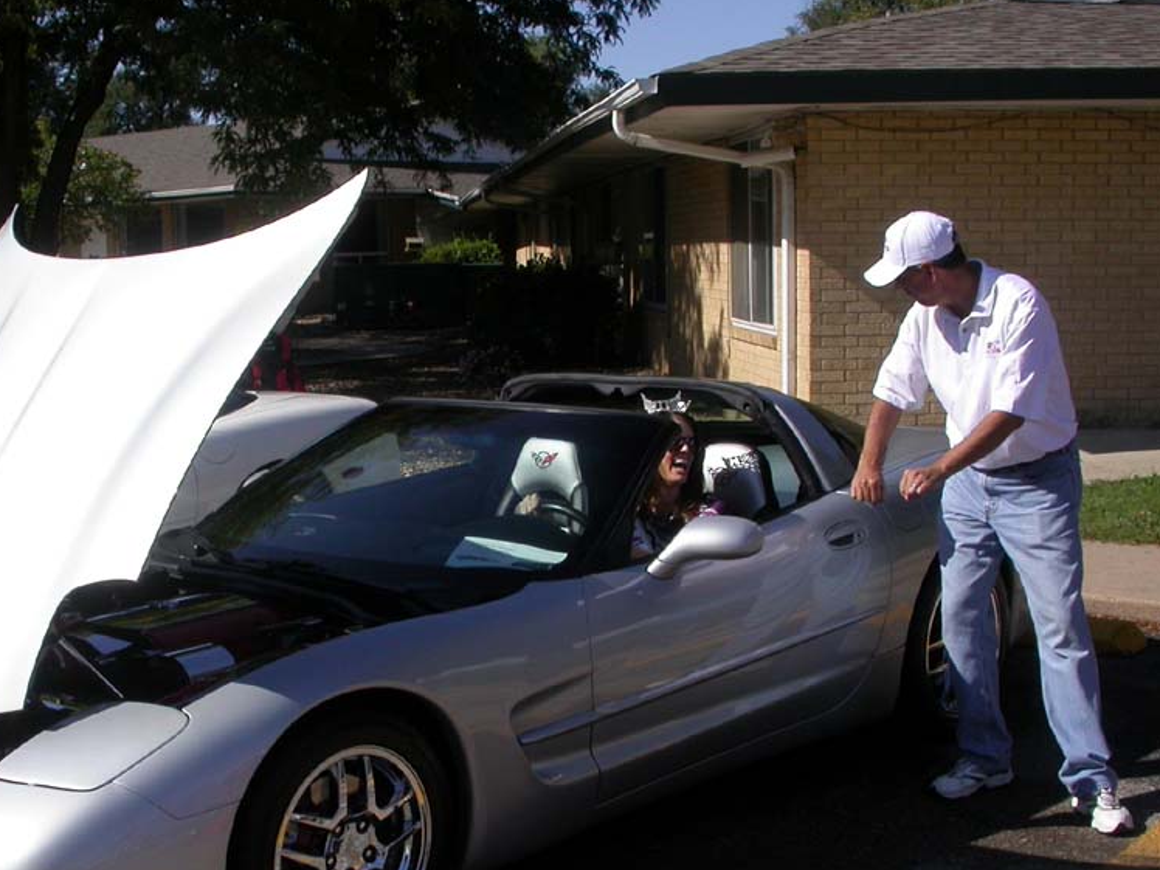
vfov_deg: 27.9
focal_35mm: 52
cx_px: 425
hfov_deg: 36.6
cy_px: 537
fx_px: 1743
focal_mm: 7.85
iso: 100
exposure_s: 1/435
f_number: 7.5
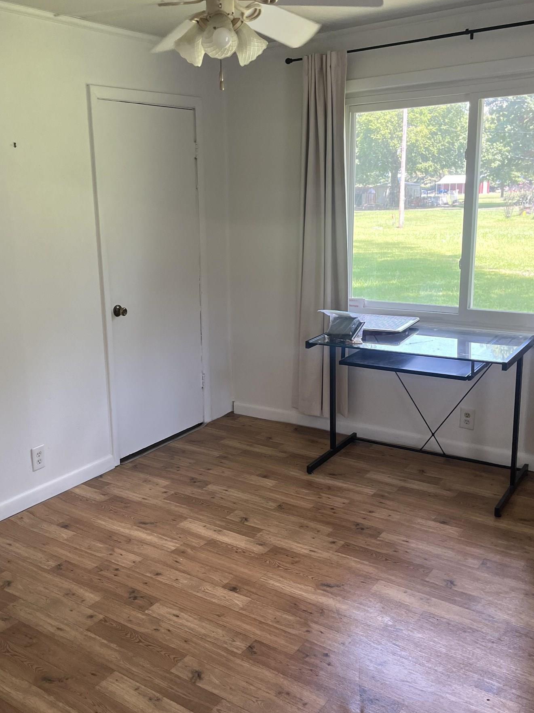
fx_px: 699
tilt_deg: -9.1
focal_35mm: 34
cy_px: 346
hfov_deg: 41.7
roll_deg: +2.0
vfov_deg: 54.0
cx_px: 233
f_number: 1.6
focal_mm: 5.1
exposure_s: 1/120
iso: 125
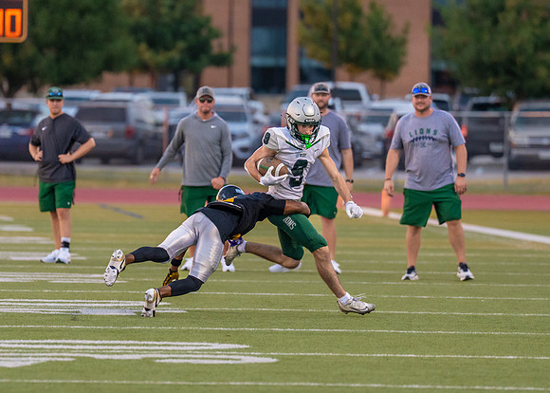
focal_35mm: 403
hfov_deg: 5.0
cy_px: 203
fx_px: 6300
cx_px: 234
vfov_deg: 3.6
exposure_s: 1/1250
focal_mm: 200
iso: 1600
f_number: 2.8
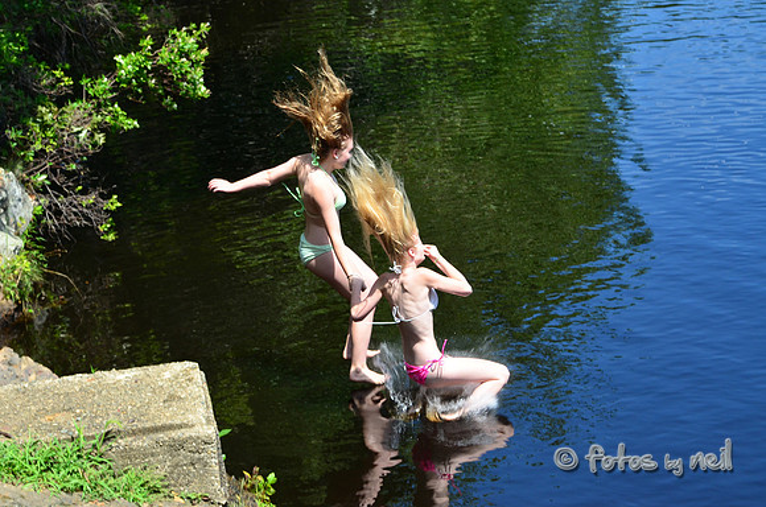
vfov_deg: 12.1
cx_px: 383
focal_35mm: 112
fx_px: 2388
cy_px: 254
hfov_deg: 18.2
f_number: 7.1
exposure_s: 1/800
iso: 400
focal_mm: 75
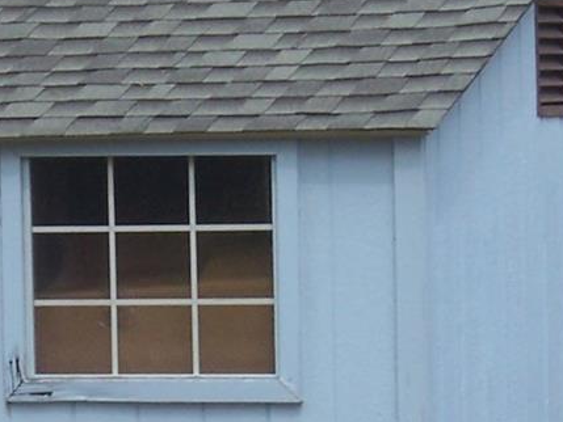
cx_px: 118
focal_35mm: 380
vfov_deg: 3.9
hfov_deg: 5.2
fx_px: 6182
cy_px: 435
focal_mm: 16.8
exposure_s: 1/125
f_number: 9.5
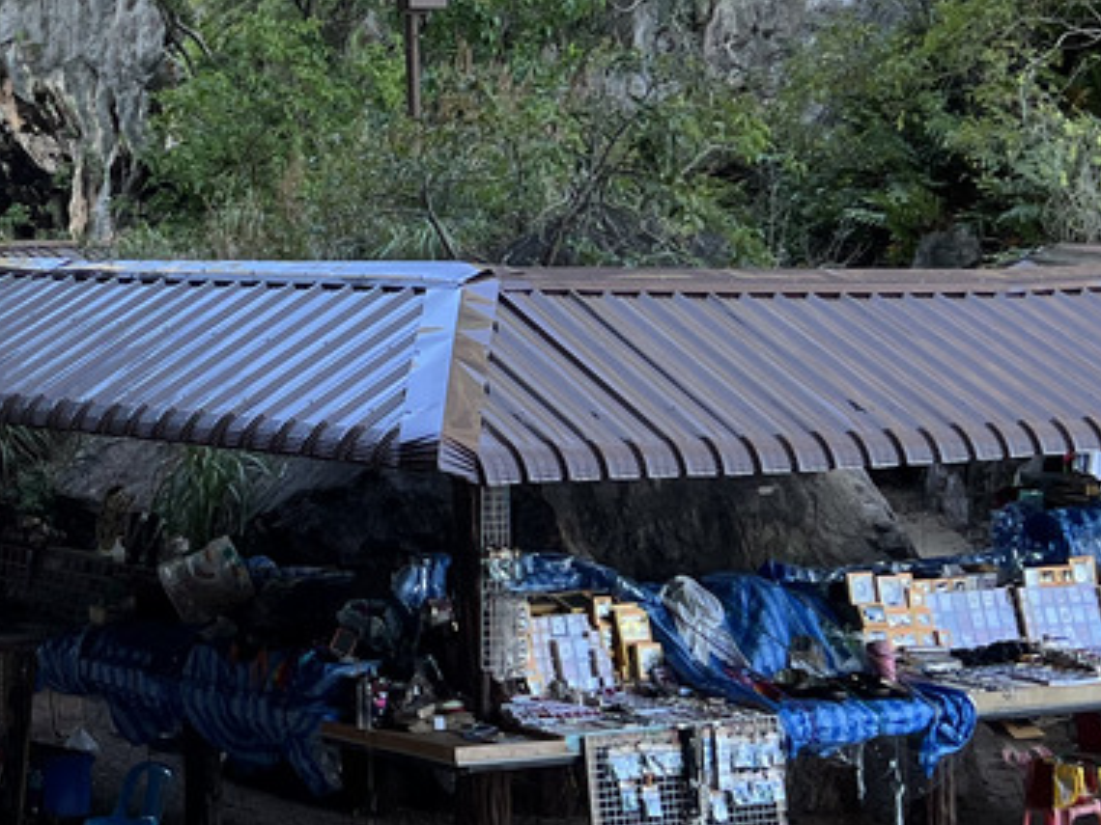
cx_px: -159
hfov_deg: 22.3
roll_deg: +0.6
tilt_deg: +3.2
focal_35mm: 82
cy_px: 72
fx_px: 2608
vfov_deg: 17.7
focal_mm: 5.7
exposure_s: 1/820
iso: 50
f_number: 1.5
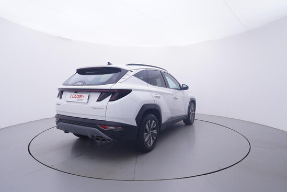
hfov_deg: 77.3
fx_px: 180
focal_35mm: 22
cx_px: 144
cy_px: 96
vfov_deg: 56.2
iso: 200
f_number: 5
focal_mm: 15
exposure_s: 1/80
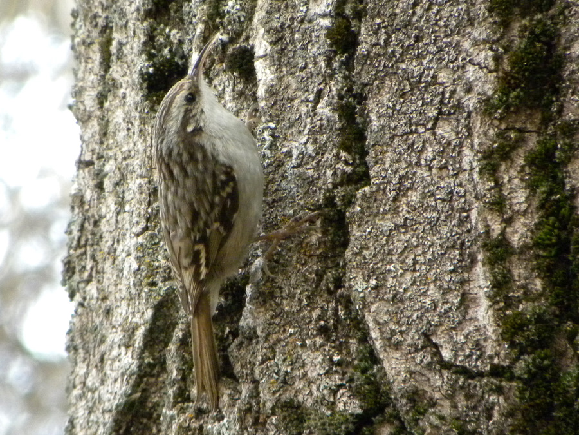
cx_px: 290
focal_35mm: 624
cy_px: 218
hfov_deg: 3.2
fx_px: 10437
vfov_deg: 2.4
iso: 415
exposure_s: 1/210
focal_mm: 110.4
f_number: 5
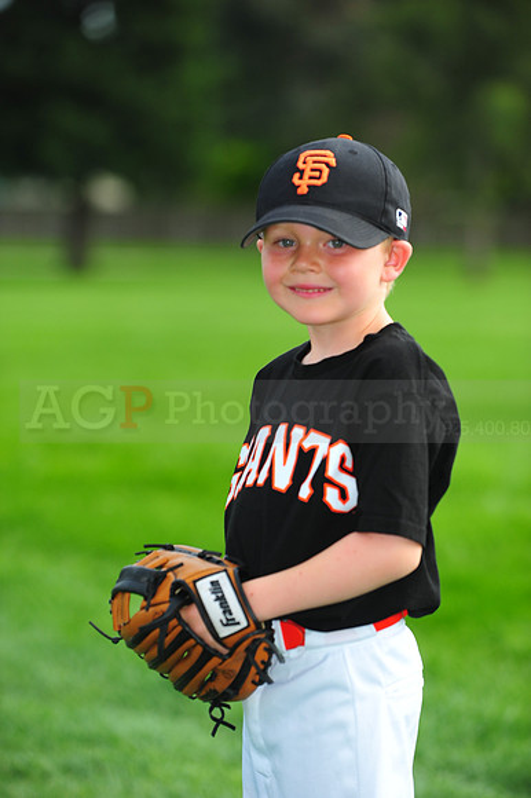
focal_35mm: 105
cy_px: 399
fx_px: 2326
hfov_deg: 13.0
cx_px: 266
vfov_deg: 19.5
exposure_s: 1/1250
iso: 400
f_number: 4.5
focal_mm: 105
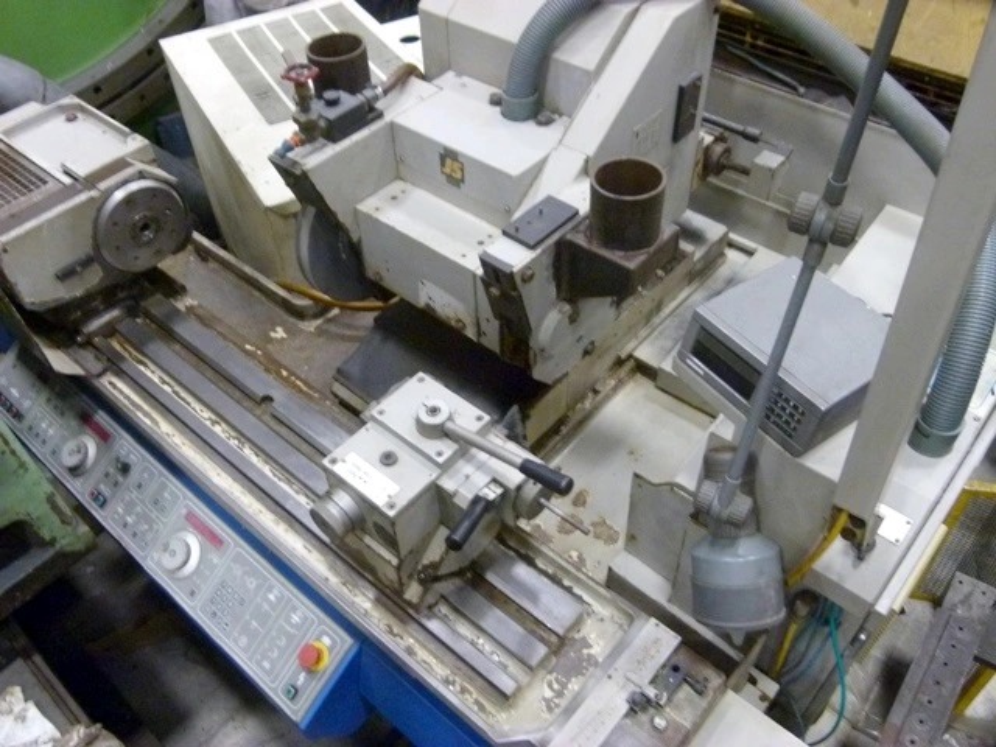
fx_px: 834
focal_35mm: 29
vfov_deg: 48.2
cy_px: 374
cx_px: 498
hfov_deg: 61.7
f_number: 2.9
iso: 400
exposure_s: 1/20
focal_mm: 5.2
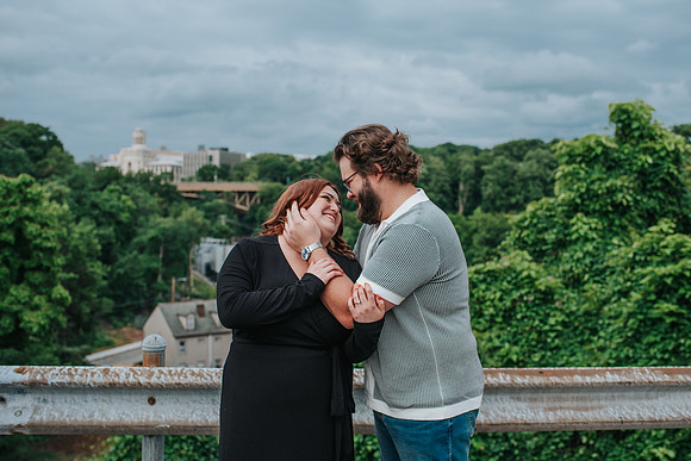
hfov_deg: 50.4
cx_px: 349
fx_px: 734
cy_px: 248
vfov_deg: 34.9
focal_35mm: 38
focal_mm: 35
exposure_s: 1/1000
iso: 400
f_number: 3.5
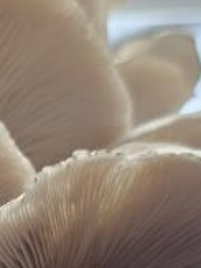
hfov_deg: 12.6
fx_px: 876
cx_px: -71
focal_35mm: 113
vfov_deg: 16.6
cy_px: 339
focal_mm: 6.3
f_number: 1.7
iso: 640
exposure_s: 1/120
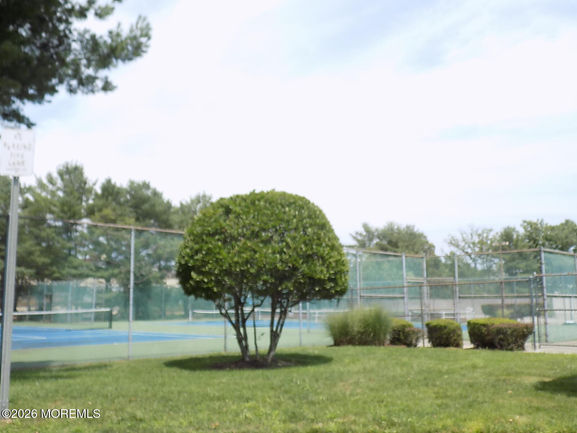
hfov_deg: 54.0
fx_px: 567
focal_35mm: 34
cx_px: 288
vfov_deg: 41.8
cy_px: 216
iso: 80
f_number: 3.4
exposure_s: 1/500
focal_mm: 6.1
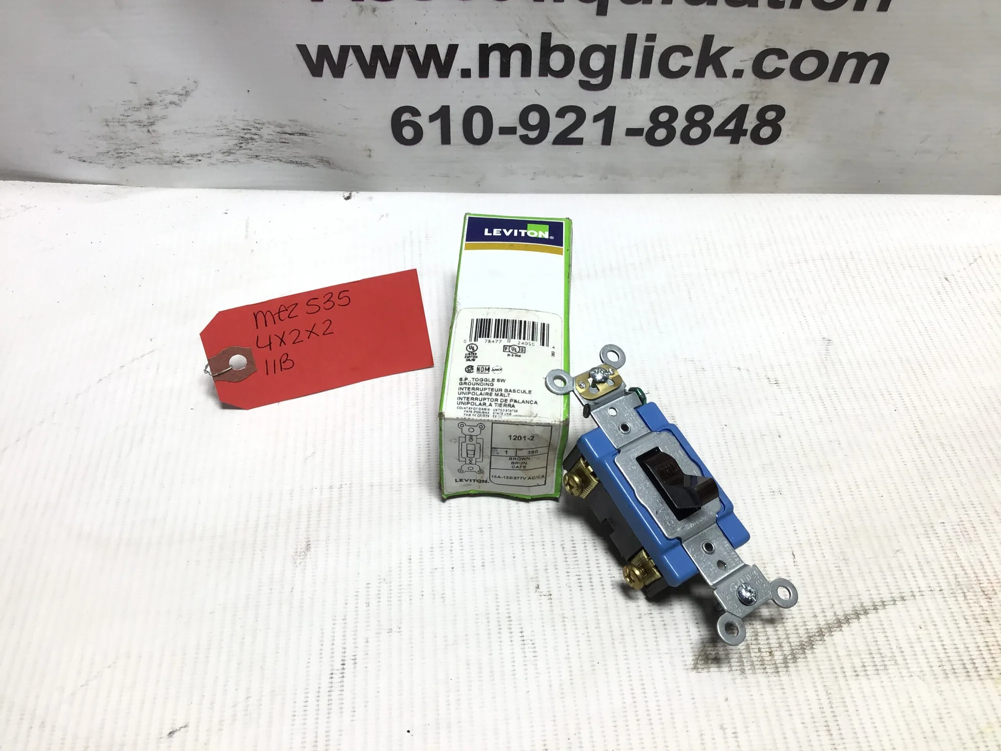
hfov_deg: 58.4
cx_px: 500
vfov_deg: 45.4
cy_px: 376
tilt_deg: -47.8
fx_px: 896
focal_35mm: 31
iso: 25
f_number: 2.4
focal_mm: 3.3
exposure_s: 1/122
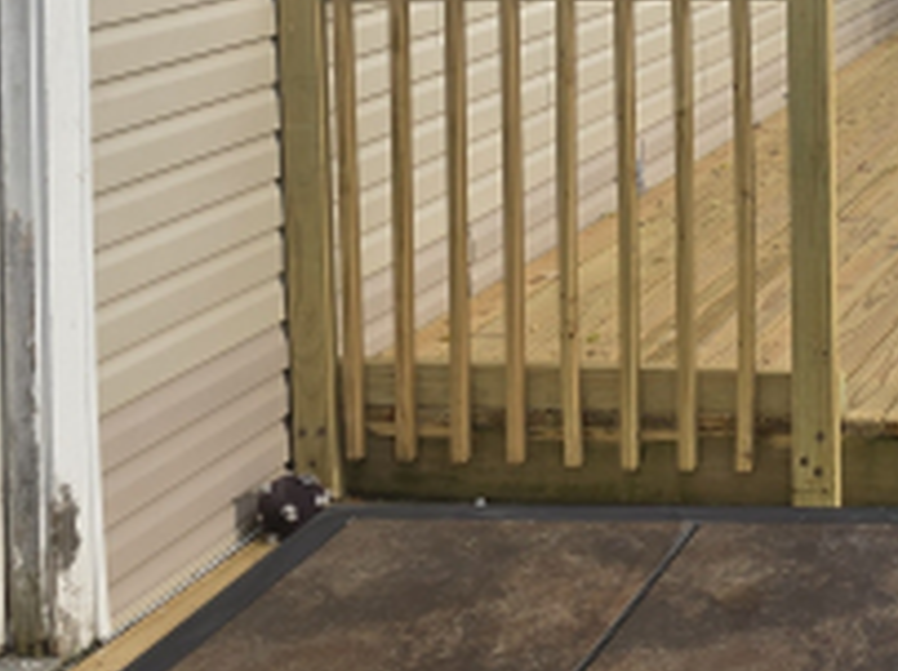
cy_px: -253
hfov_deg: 23.4
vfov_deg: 17.8
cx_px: 1091
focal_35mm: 76
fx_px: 1969
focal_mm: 6.3
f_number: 1.7
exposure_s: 1/331
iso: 12
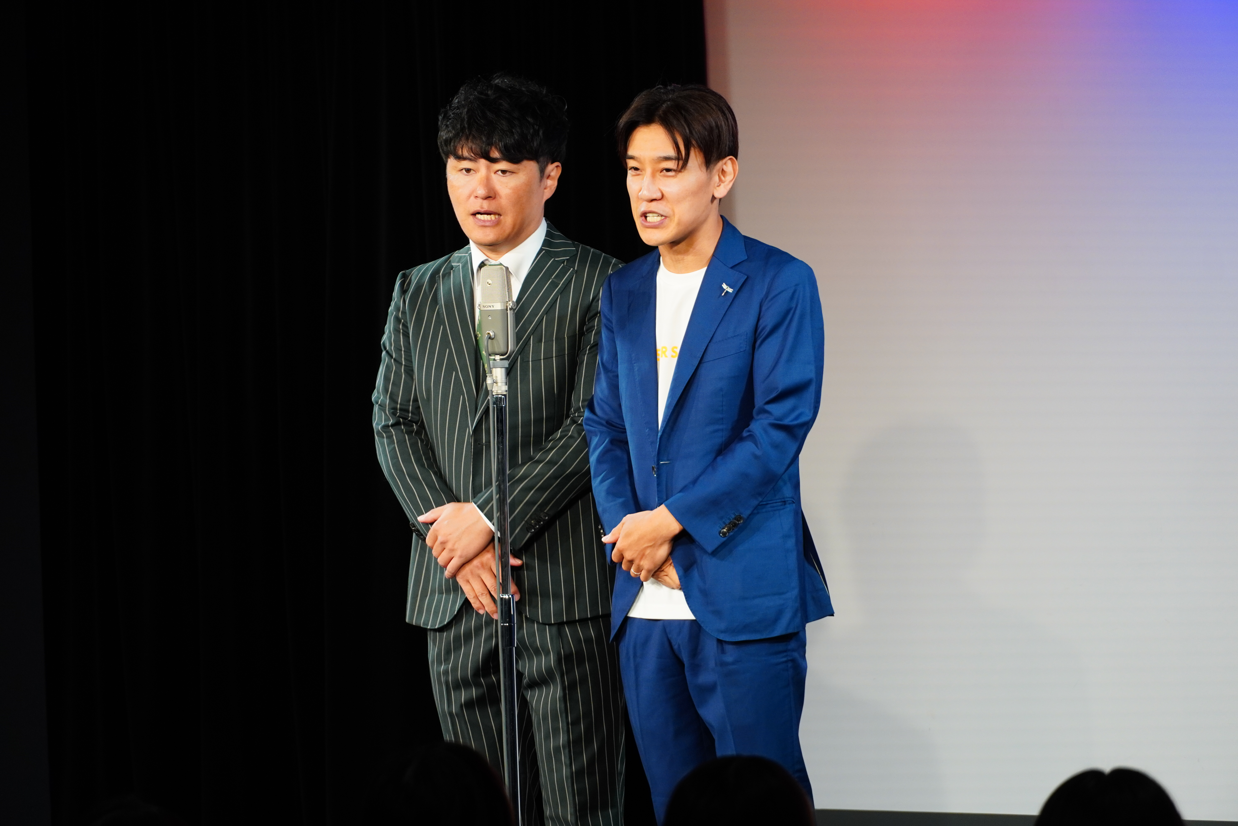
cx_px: 619
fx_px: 6963
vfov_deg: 6.8
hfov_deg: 10.2
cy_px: 413
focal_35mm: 202
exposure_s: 1/60
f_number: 5.6
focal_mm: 135
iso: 640
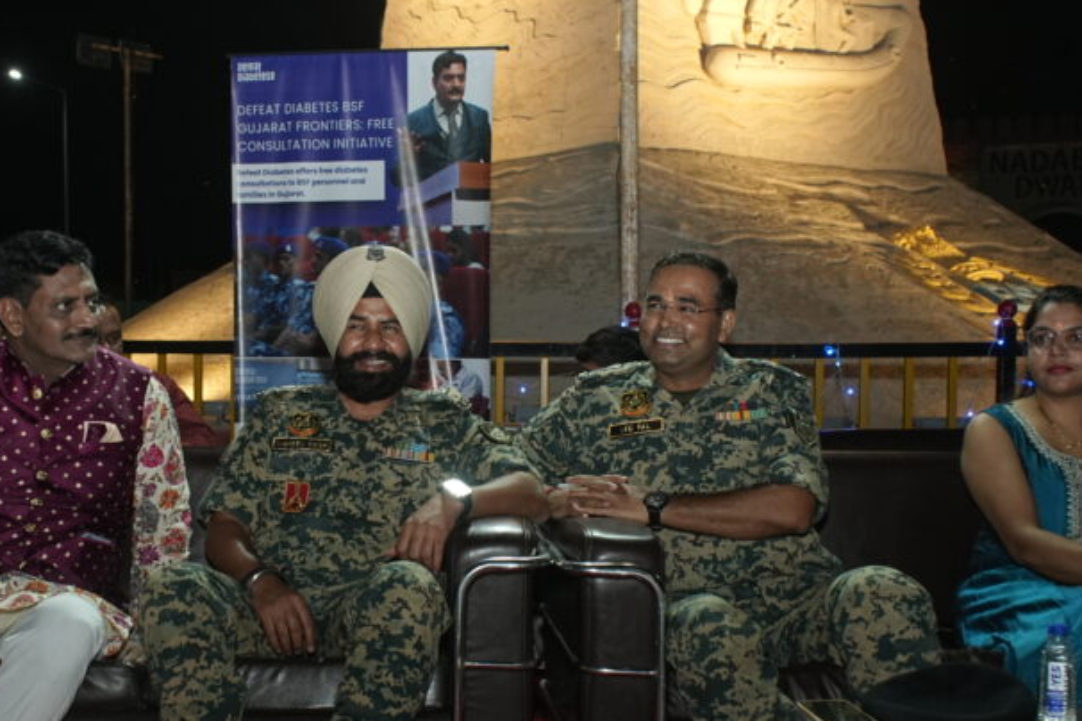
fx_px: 1473
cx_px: 436
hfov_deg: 40.2
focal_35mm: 49
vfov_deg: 27.5
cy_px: 422
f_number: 5.6
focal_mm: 29
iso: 2000
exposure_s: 1/200
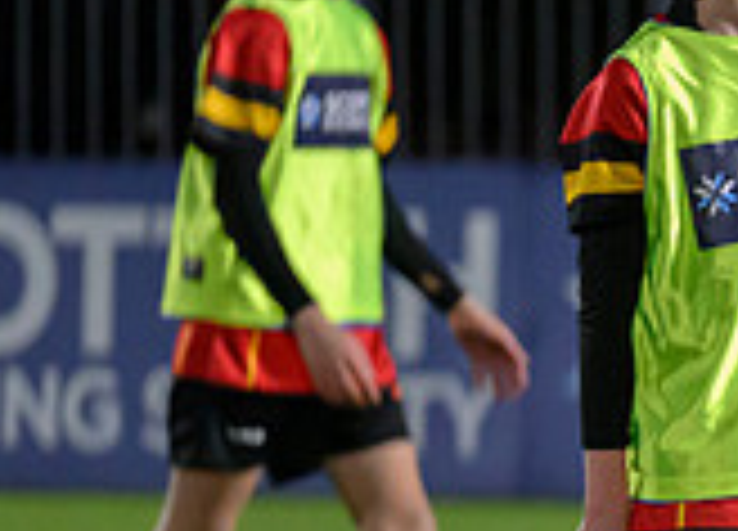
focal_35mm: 1012
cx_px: 1871
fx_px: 21264
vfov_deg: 1.4
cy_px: 683
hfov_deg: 2.0
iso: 6400
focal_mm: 195
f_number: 3.2
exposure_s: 1/1000
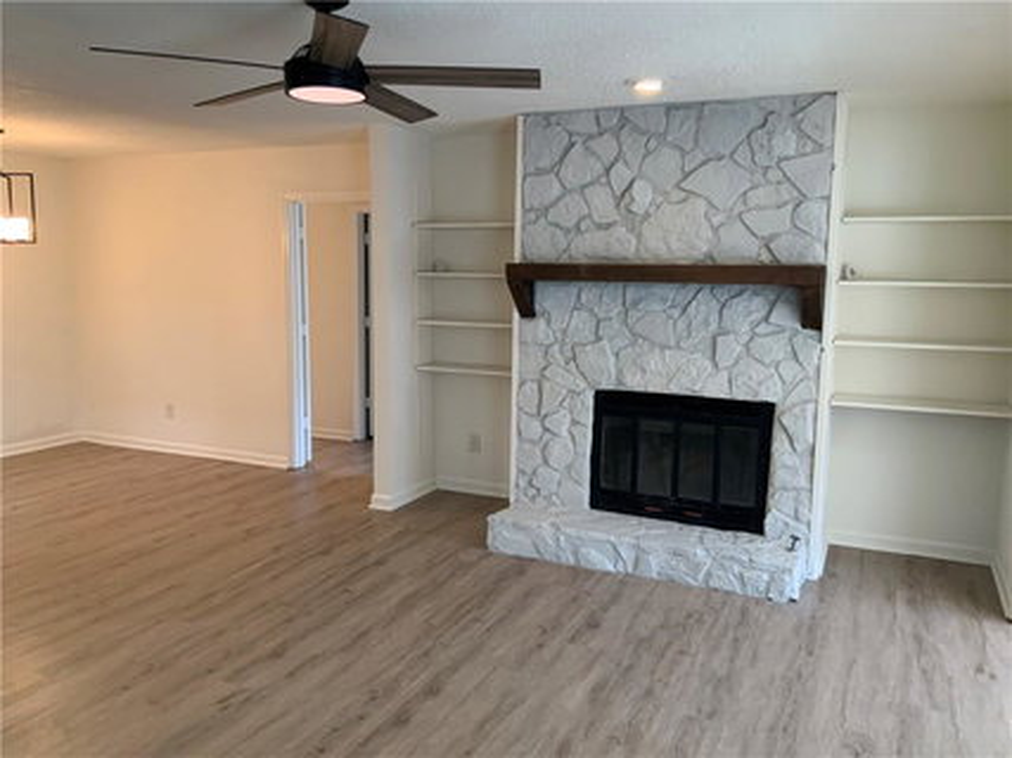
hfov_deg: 61.7
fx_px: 848
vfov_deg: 48.2
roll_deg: +0.4
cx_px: 506
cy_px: 379
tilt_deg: -7.2
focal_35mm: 29
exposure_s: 1/60
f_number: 1.8
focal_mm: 3
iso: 100
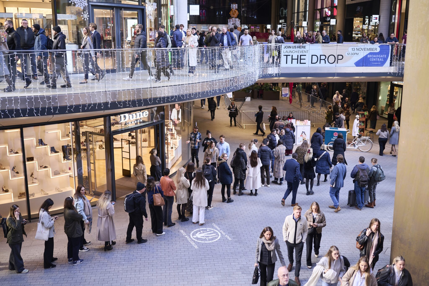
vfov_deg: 37.8
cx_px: 214
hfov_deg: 54.5
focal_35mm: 35
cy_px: 143
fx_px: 417
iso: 250
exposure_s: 1/640
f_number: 1.2
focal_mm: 35
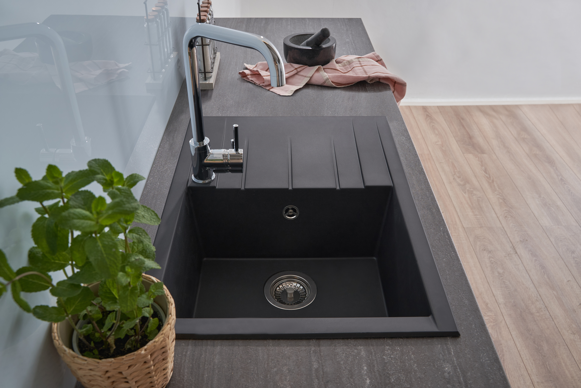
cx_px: 290
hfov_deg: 60.3
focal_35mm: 31
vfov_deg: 42.3
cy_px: 194
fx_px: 500
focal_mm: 31
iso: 200
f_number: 9
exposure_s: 1/160
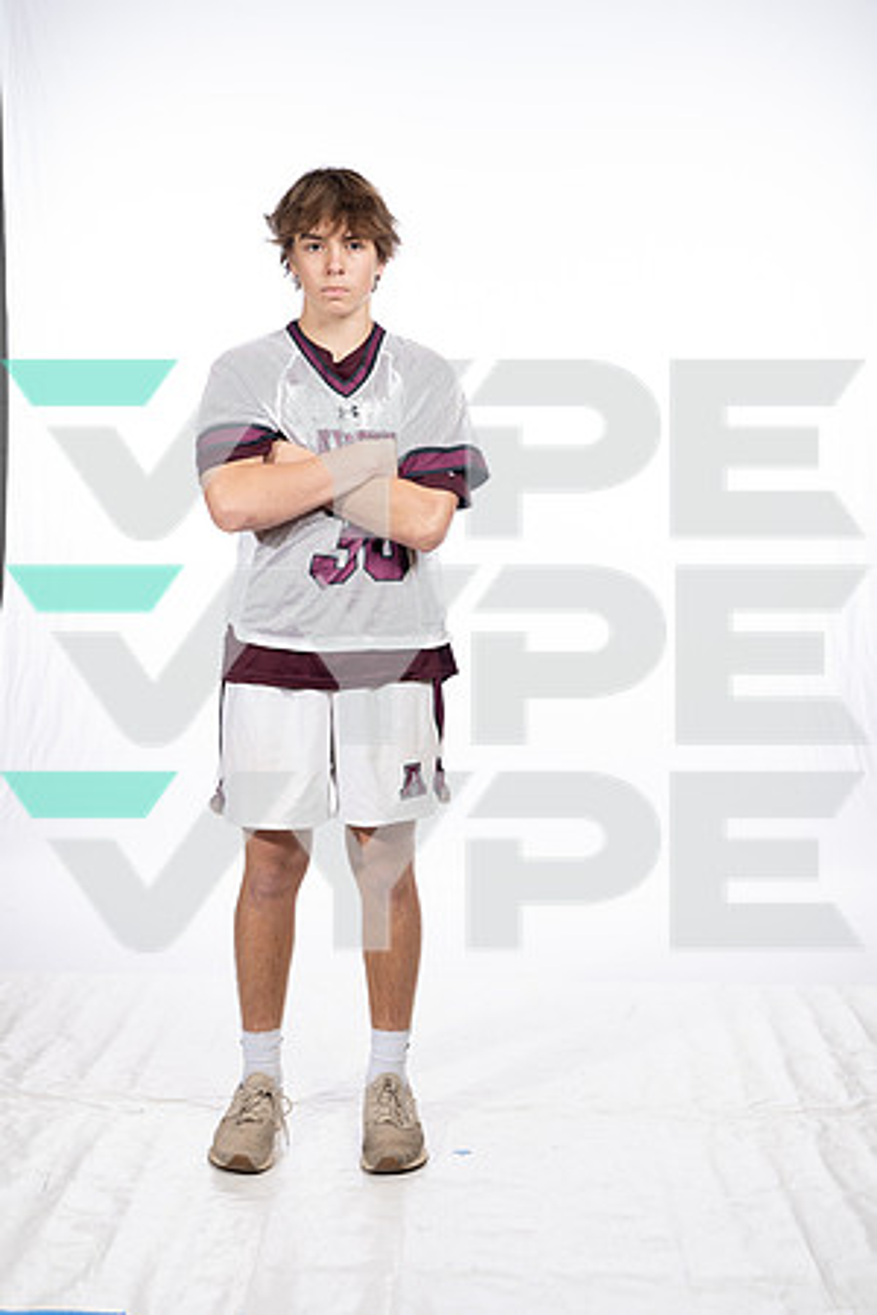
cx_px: 438
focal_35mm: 50
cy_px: 658
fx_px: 1827
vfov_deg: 39.6
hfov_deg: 27.0
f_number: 7.1
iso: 640
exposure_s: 1/250
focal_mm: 50
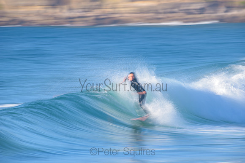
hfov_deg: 4.1
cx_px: 122
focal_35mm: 500
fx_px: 3403
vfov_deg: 2.8
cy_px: 82
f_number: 11
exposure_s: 1/6
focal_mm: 500
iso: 31
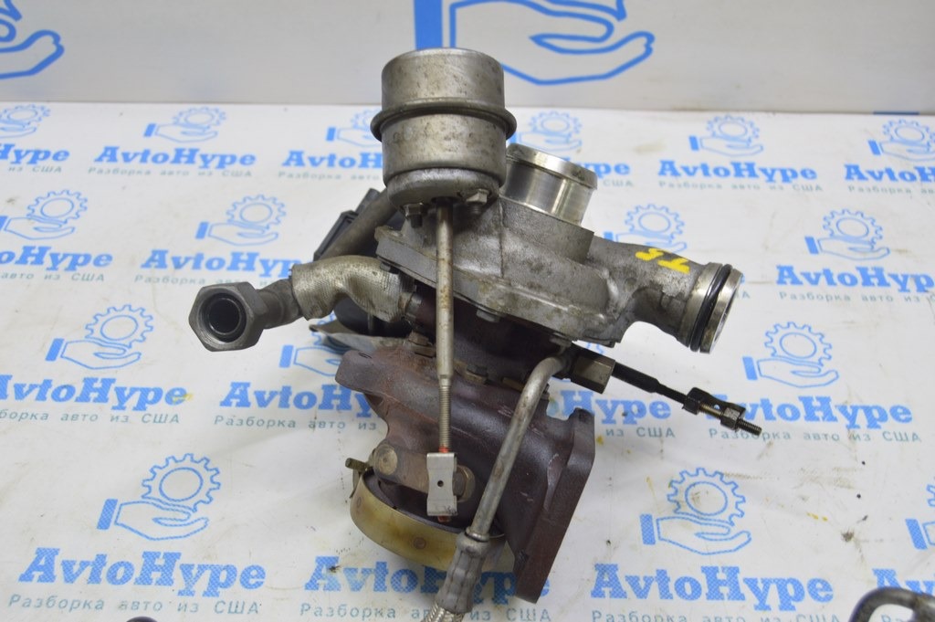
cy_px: 311
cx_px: 468
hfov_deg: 49.6
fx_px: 1012
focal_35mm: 39
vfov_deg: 34.2
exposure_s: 1/20
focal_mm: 26
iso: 400
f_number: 5.6
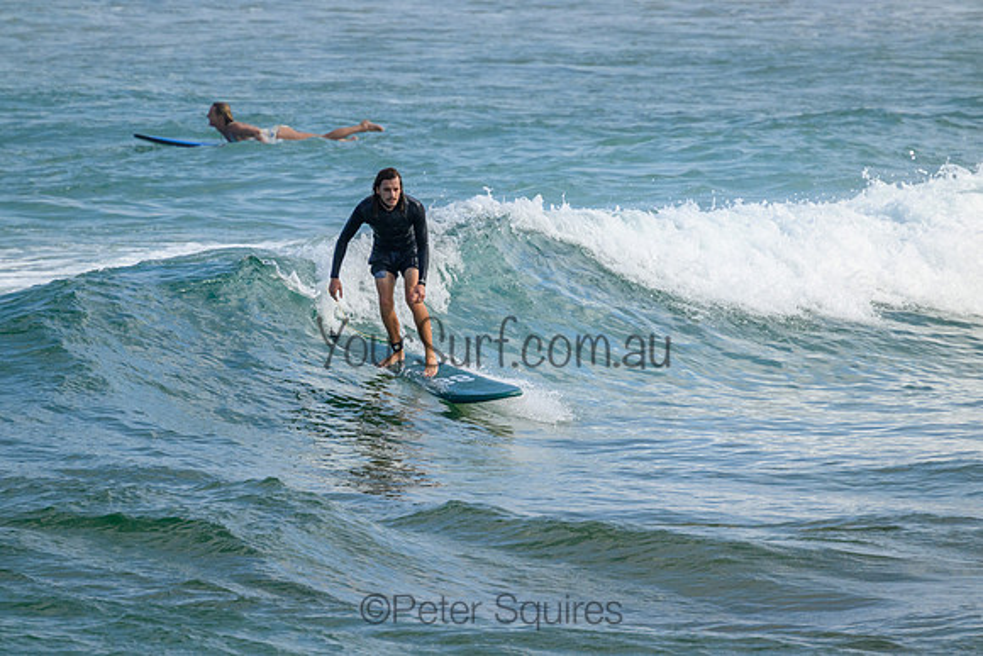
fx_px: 21849
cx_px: 492
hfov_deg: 2.6
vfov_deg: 1.7
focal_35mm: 800
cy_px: 328
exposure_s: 1/2000
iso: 1250
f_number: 11
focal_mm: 800
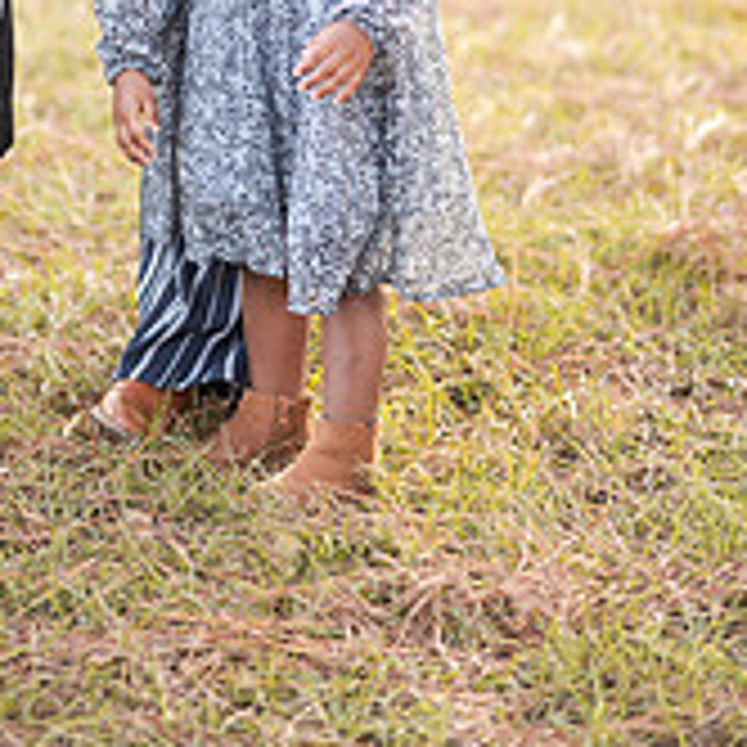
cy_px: -180
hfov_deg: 8.9
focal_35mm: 196
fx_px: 4785
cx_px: 176
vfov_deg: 8.8
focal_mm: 85
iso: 320
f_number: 2
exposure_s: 1/400
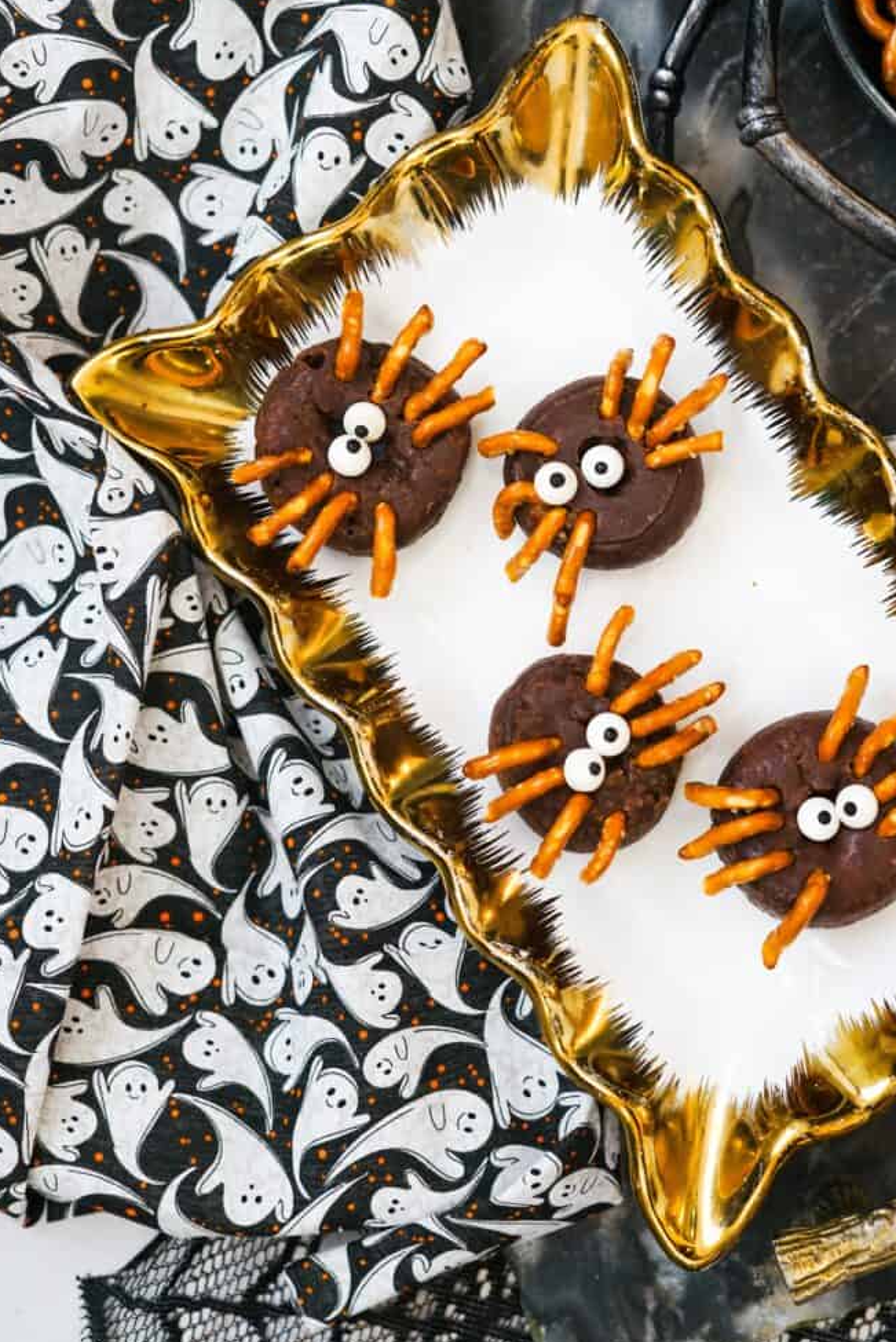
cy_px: 623
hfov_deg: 23.0
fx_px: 2200
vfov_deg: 33.9
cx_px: 522
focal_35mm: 59
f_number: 4
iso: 800
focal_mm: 50
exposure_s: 1/60
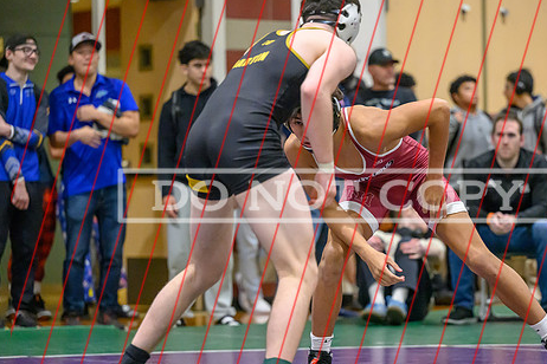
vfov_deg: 7.9
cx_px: 357
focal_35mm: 174
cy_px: 204
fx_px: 2644
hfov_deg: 11.8
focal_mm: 130
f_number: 2.8
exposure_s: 1/800
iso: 12800
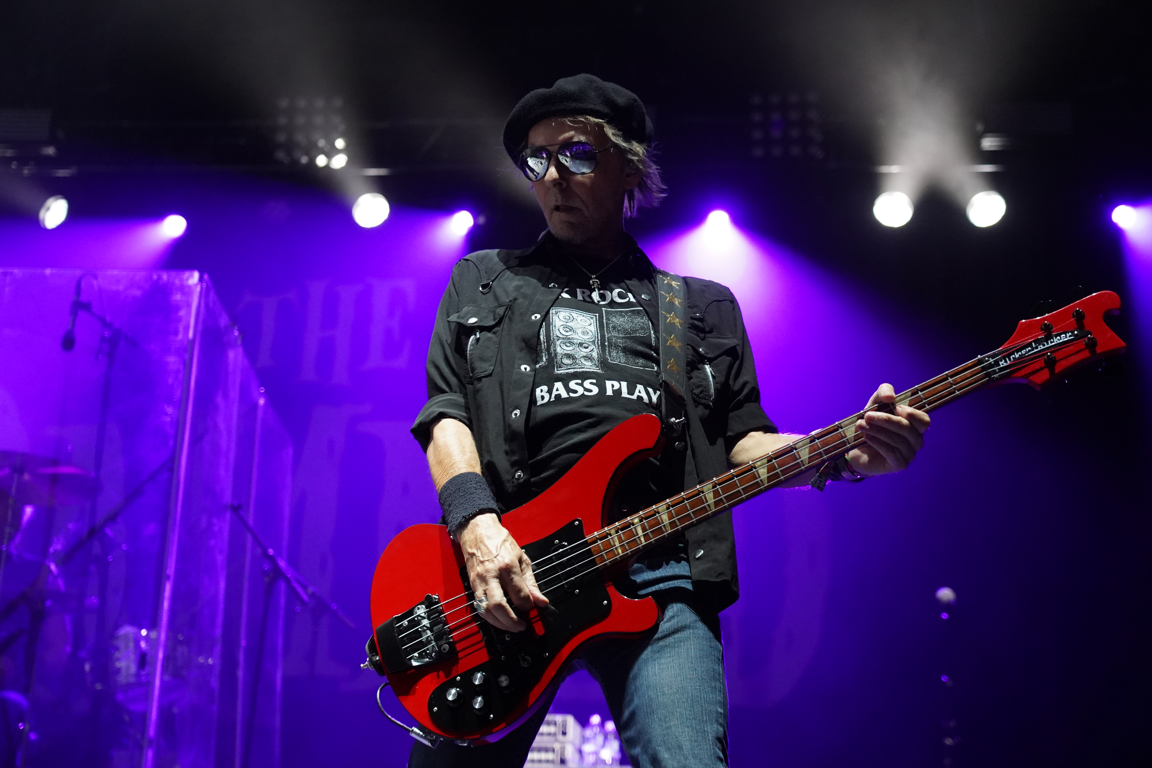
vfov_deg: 22.6
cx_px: 574
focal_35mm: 60
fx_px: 1920
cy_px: 384
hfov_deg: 33.4
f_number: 4
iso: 6400
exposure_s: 1/160
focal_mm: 59
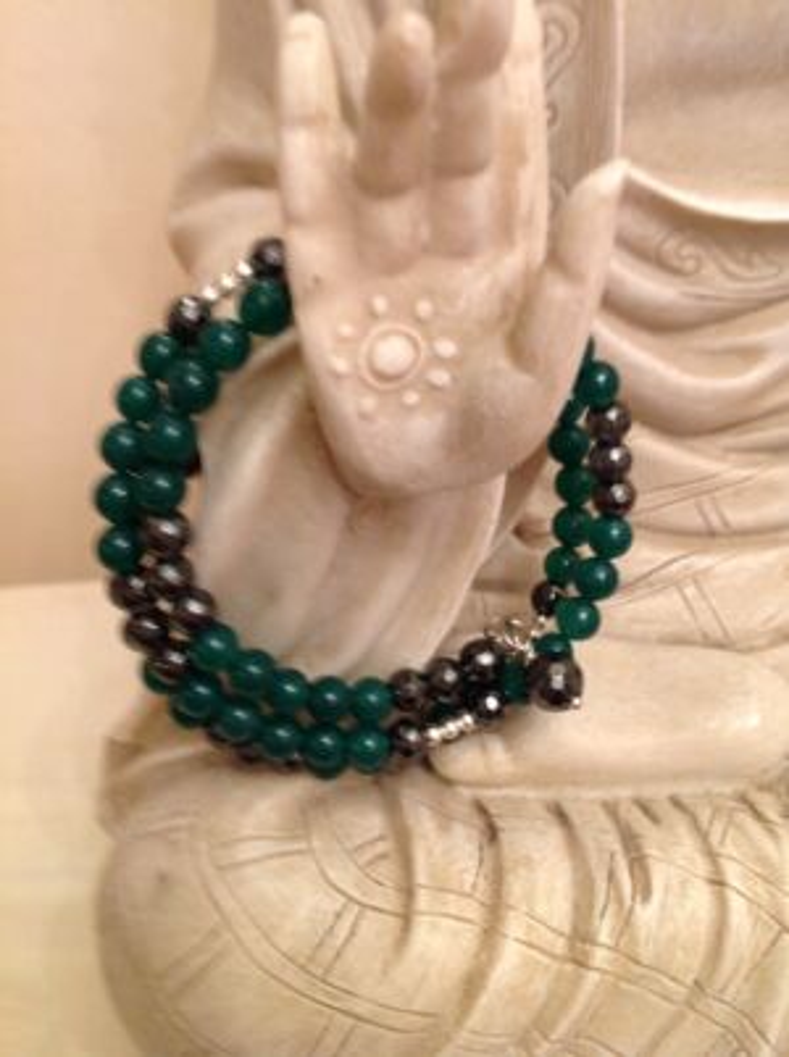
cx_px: 394
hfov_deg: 40.6
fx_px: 1067
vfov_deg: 52.7
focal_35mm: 35
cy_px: 528
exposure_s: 1/15
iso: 125
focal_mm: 4.28
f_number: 2.4
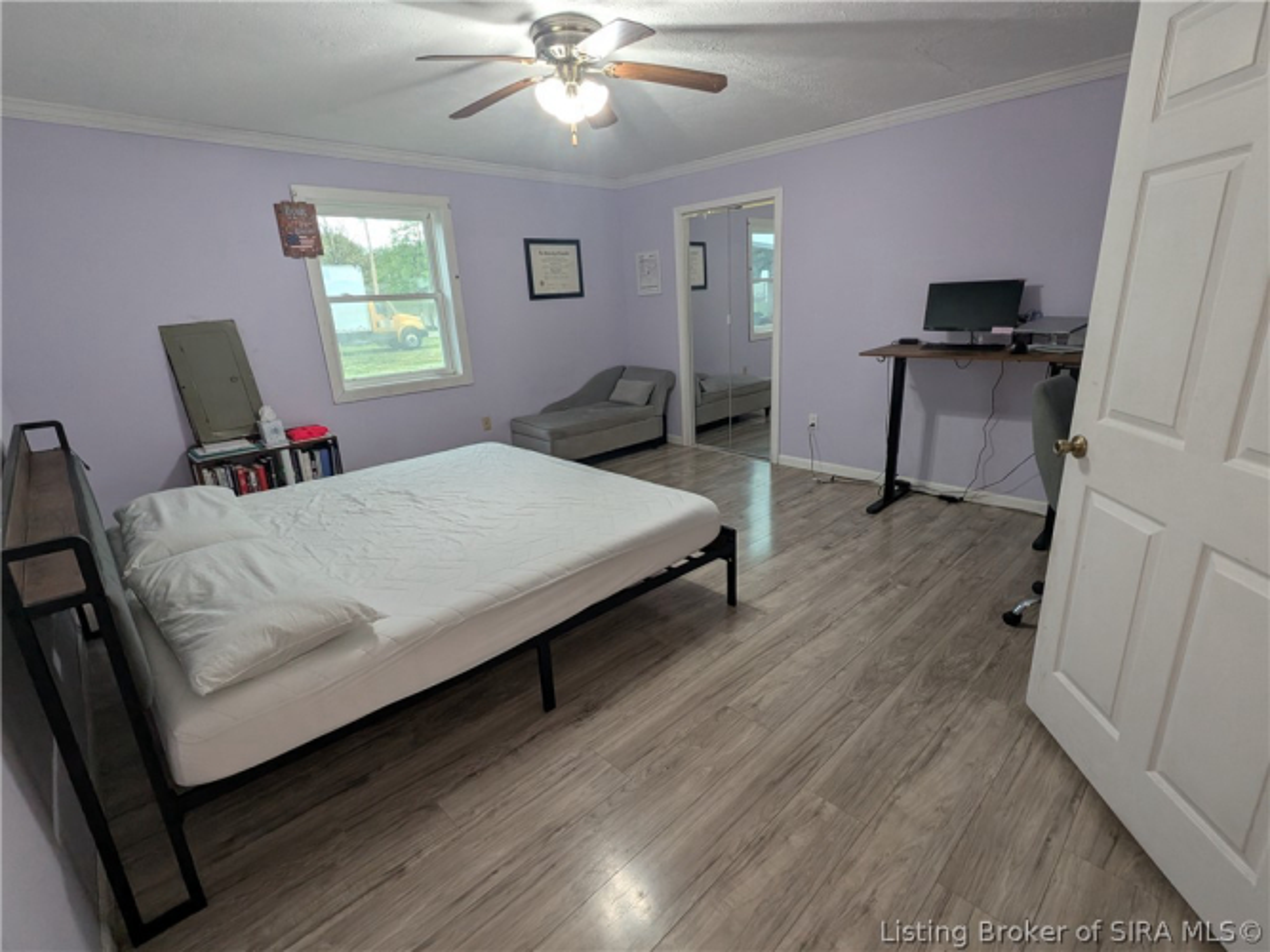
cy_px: 476
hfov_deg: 94.5
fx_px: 587
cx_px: 635
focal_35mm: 16
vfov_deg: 78.1
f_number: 2.2
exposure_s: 1/60
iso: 252
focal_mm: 2.22
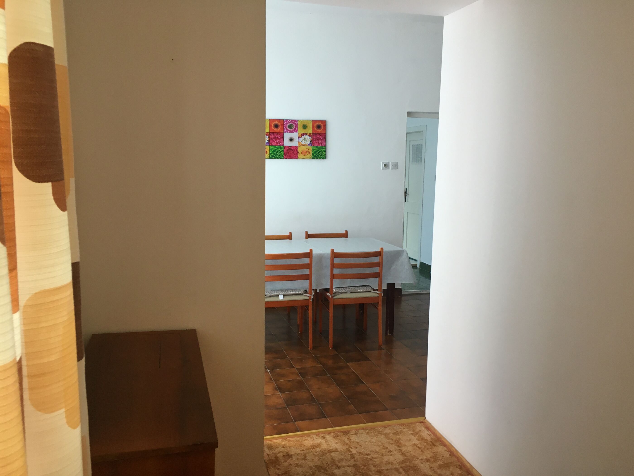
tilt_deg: -6.1
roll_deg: -1.3
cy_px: 238
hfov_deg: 61.7
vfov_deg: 48.2
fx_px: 531
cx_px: 317
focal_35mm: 29
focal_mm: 4.15
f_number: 2.2
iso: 64
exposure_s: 1/33
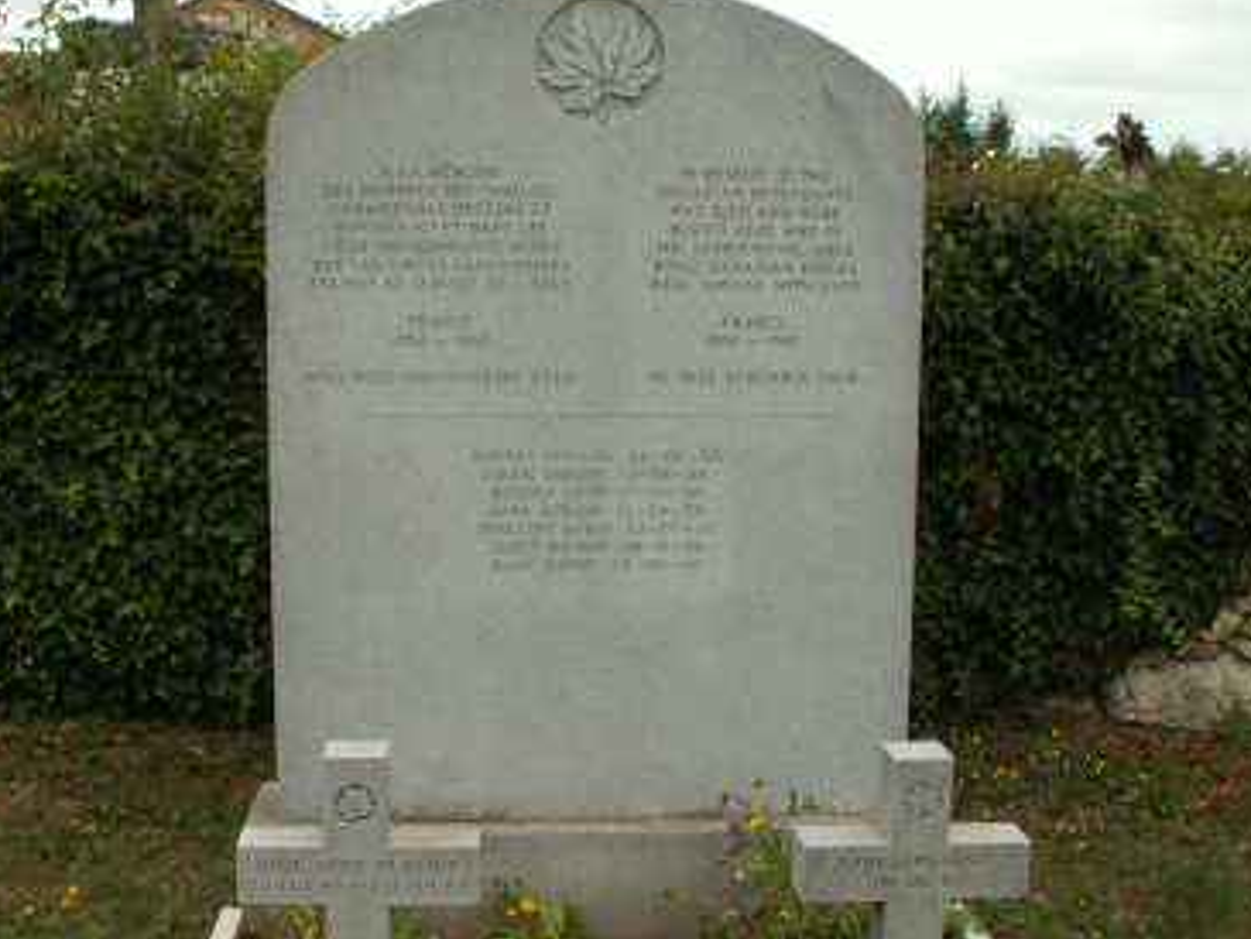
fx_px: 1663
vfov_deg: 31.5
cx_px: 614
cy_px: 517
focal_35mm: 46
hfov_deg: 41.2
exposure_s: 1/60
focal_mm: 5.86
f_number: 8
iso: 50
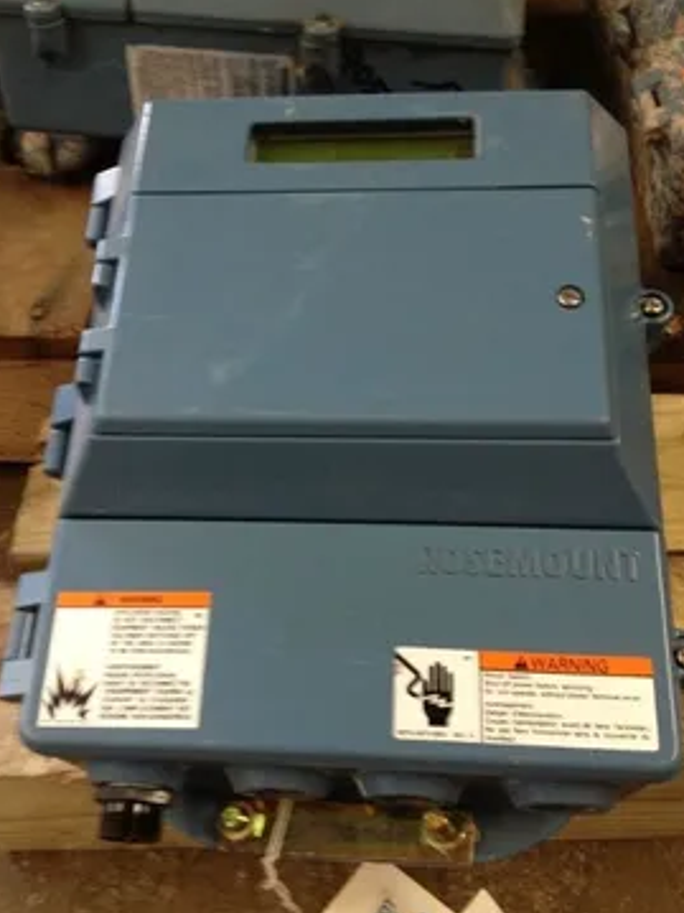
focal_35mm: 39
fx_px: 1028
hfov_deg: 36.8
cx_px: 320
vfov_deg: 47.9
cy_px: 476
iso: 200
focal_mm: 4.28
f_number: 2.4
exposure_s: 1/20
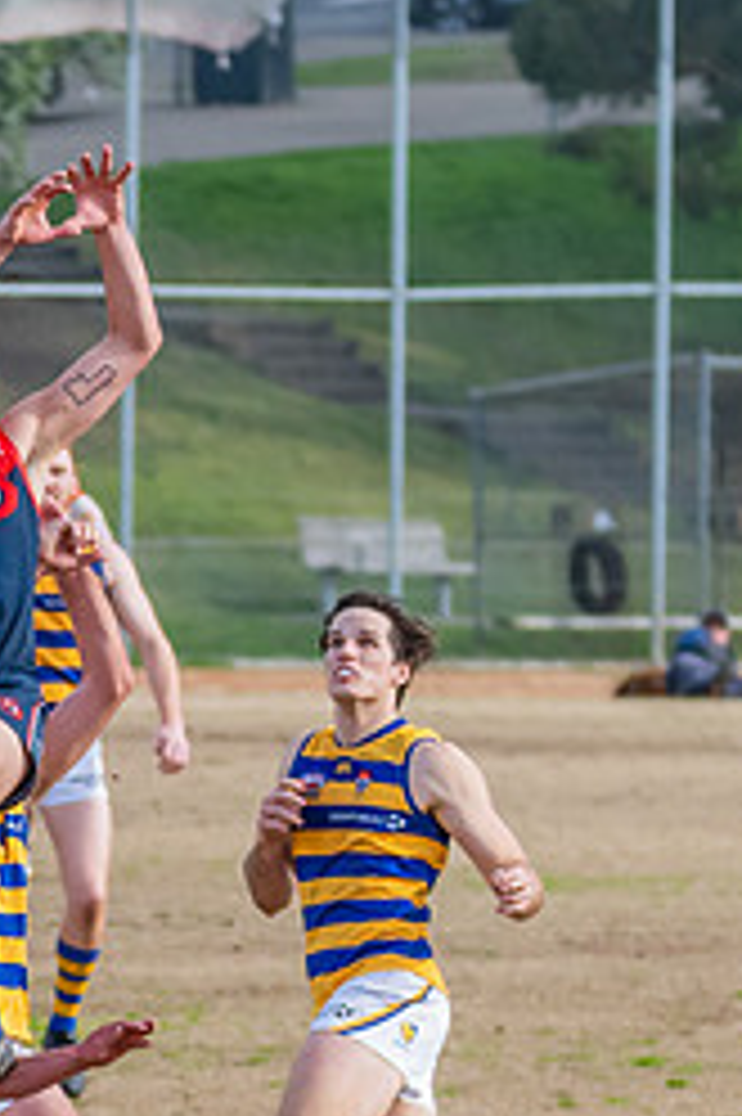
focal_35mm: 754
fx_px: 23342
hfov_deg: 1.8
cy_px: 993
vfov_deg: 2.7
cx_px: -173
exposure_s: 1/1600
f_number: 5.3
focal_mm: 190
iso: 800
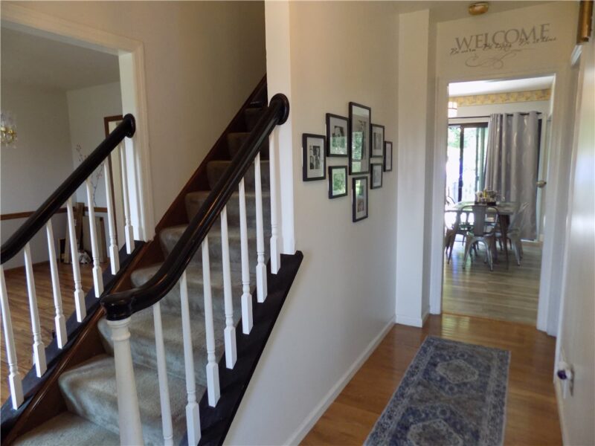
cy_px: 223
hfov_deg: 73.9
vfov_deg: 58.9
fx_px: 395
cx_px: 298
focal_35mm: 23
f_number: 3.1
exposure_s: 1/30
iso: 280
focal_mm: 4
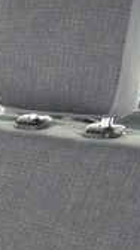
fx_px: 636
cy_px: 229
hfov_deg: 10.4
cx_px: -225
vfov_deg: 21.7
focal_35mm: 96
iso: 12800
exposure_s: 1/60
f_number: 2.8
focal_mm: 24
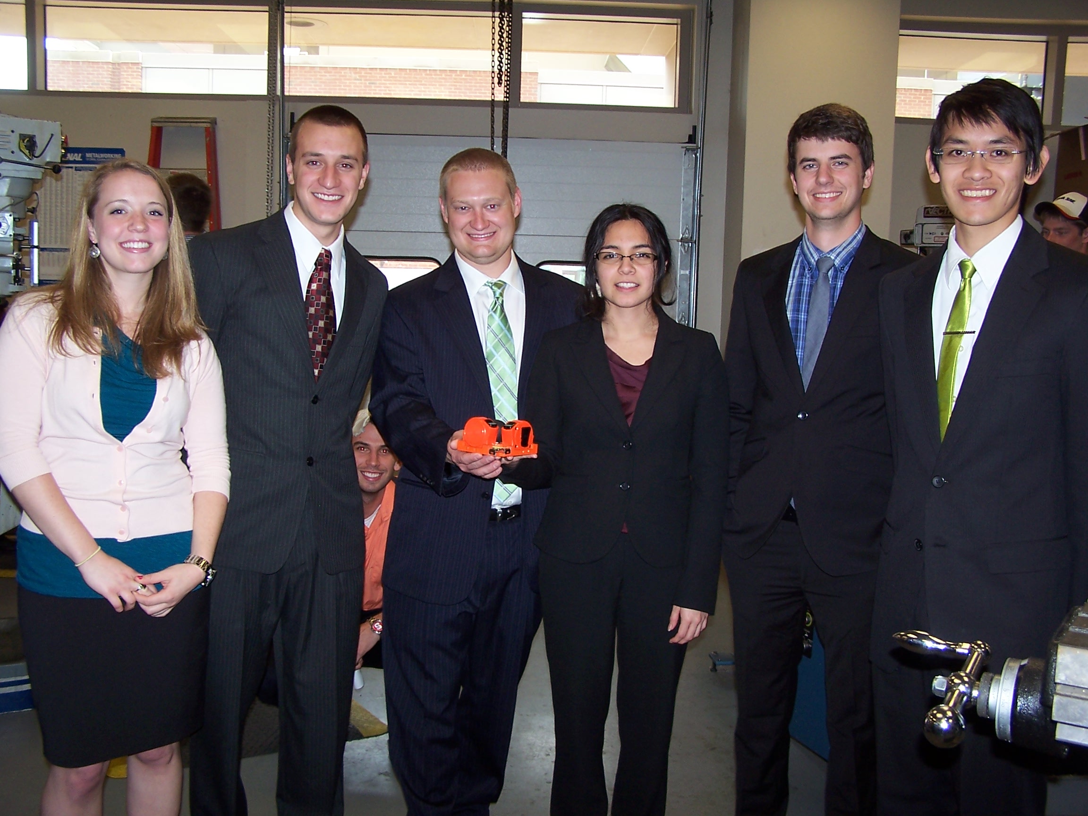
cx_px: 544
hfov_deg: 49.0
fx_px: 1194
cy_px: 408
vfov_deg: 37.7
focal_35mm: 38
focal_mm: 6.3
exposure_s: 1/60
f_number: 2.8
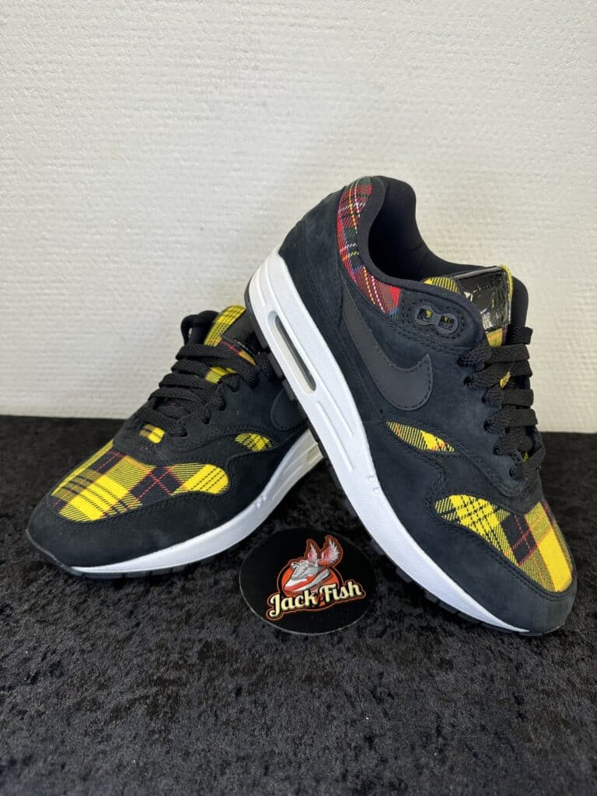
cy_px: 398
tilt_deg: -27.3
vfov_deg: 71.6
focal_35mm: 24
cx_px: 298
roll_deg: -4.2
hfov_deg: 56.8
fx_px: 552
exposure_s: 1/100
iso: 80
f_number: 1.78
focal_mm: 6.86
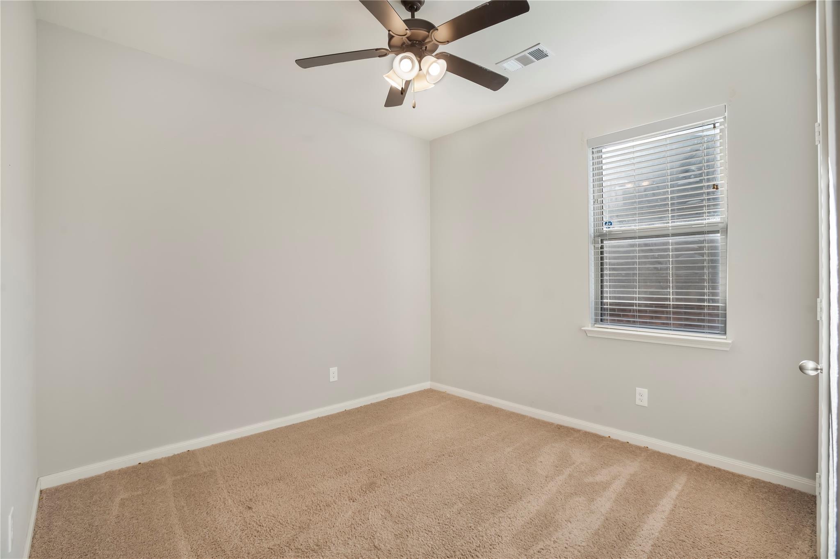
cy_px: 280
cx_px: 420
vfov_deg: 73.7
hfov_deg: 96.8
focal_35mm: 16
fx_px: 373
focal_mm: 16
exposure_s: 1/10
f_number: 8
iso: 3200
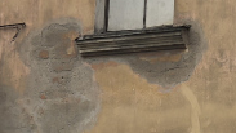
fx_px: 1408
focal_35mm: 225
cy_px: -29
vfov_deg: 5.4
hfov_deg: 9.4
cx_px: 298
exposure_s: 1/941
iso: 50
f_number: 2
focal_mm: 6.98
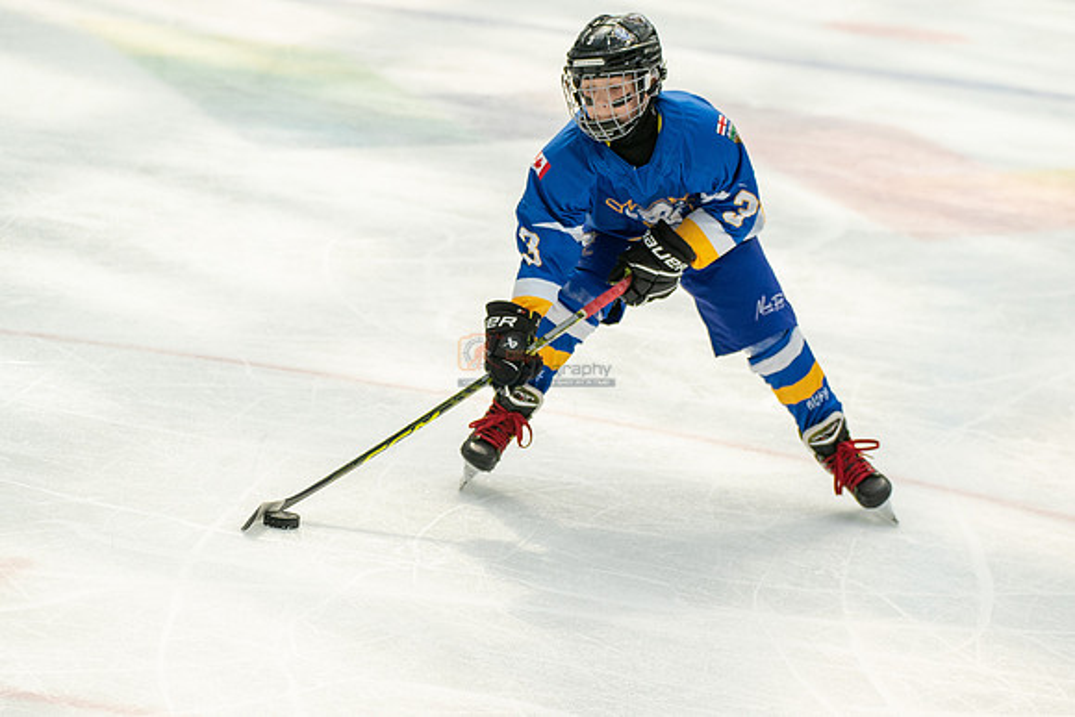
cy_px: 334
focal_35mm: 198
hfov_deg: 10.4
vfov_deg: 7.0
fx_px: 5904
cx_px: 496
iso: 1600
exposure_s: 1/2000
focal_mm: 132
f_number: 3.5
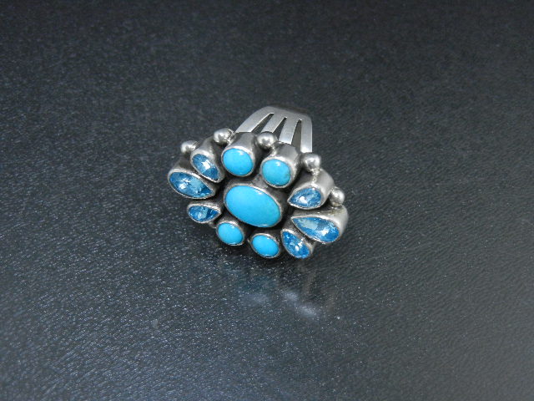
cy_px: 200
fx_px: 694
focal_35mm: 45
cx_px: 267
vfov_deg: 32.2
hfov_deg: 42.1
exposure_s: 1/30
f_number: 7.6
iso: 800
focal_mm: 8.1
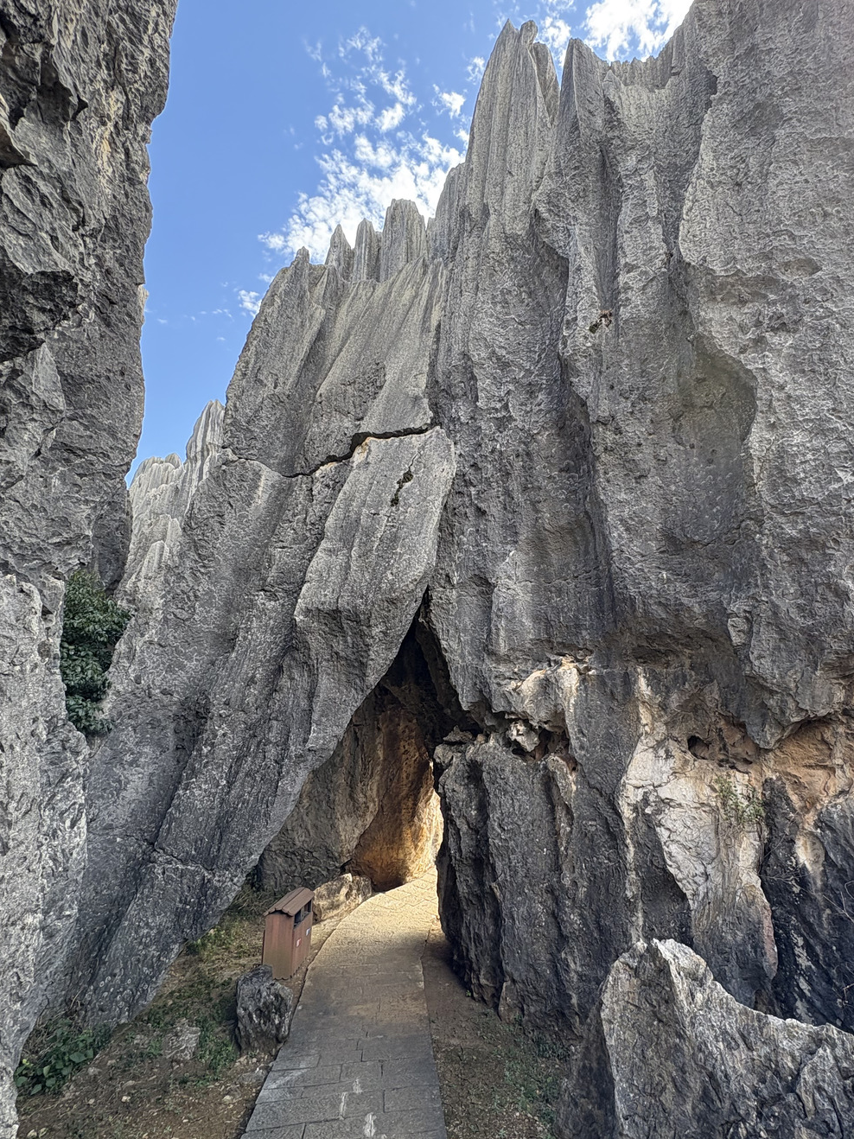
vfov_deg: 91.0
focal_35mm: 17
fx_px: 559
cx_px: 500
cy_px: 595
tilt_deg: +15.3
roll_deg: +0.6
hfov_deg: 74.1
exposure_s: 1/99
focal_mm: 2.22
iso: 80
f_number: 2.2
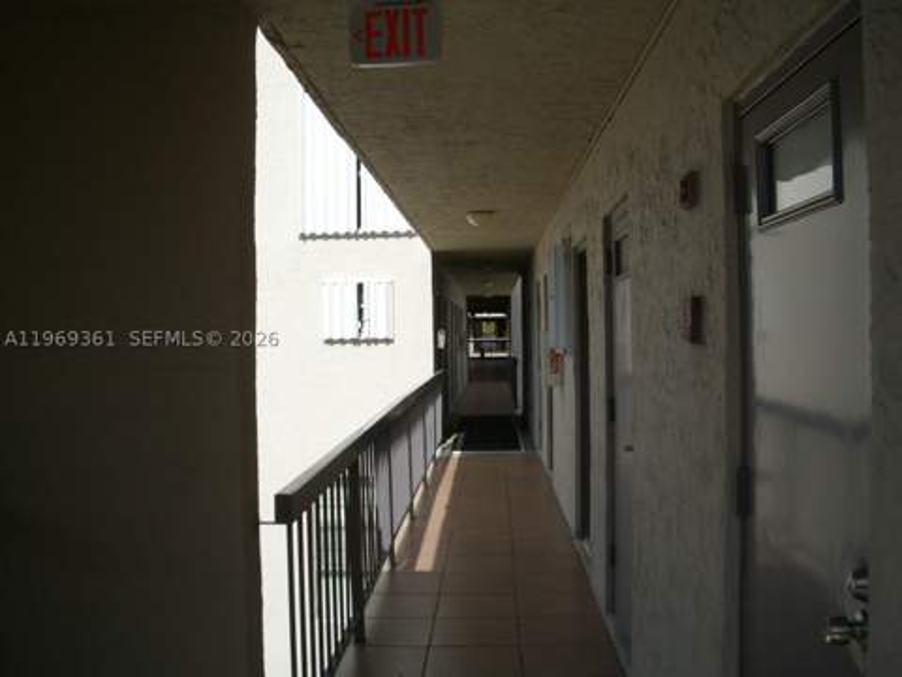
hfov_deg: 52.6
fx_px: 912
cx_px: 451
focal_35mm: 35
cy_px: 338
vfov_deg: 40.7
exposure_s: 1/800
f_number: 4.3
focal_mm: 5.8
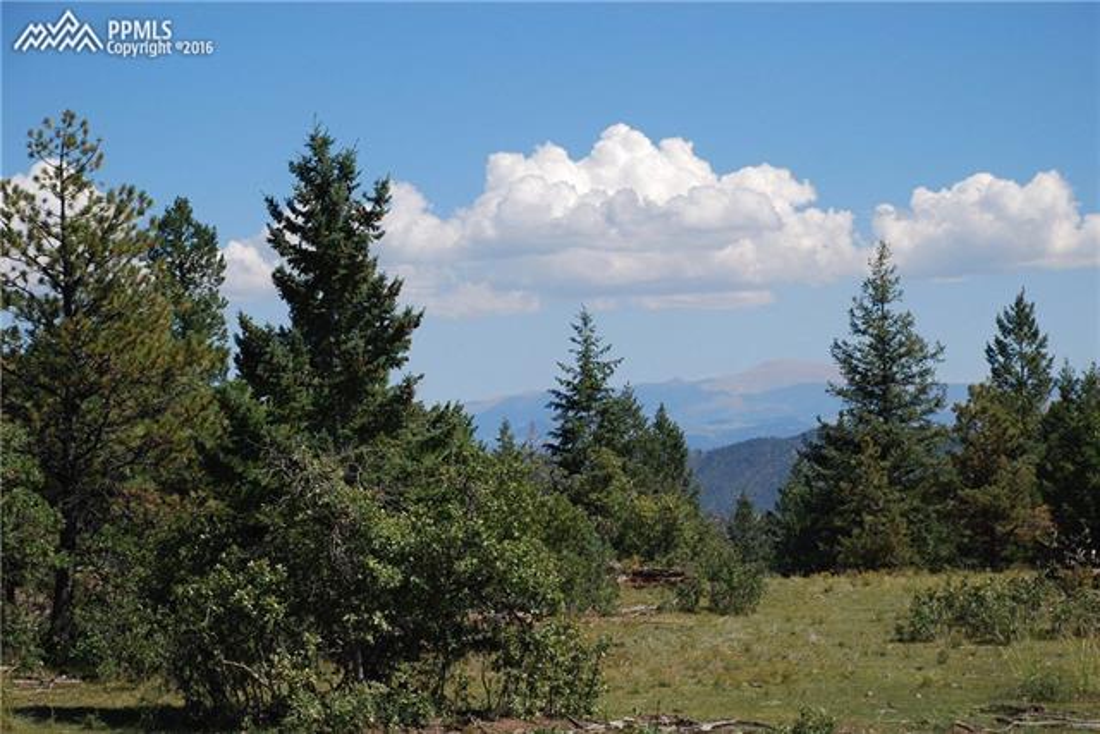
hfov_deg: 20.6
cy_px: 367
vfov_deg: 13.8
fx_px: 3025
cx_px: 550
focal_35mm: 99
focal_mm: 66
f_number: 5.6
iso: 125
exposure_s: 1/500
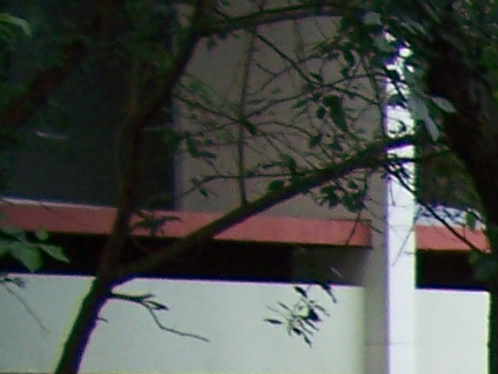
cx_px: 1279
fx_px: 3224
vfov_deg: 6.1
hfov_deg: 8.0
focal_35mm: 224
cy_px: 1128
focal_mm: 5.6
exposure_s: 1/160
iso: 80
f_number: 2.7
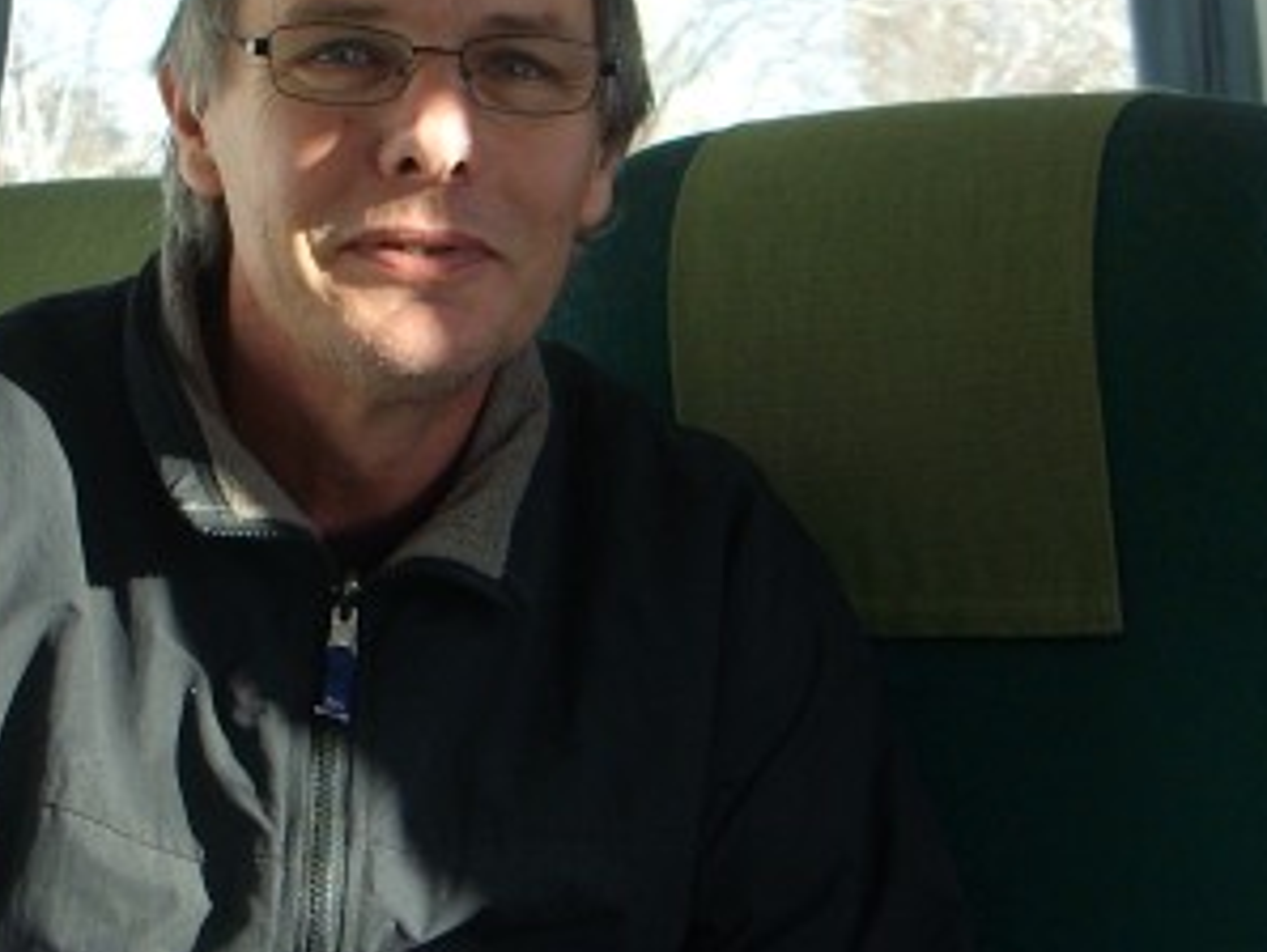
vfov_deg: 14.5
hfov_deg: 19.2
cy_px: 527
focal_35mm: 102
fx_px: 3736
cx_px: 480
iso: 50
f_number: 2.8
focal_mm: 7.8
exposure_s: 1/88
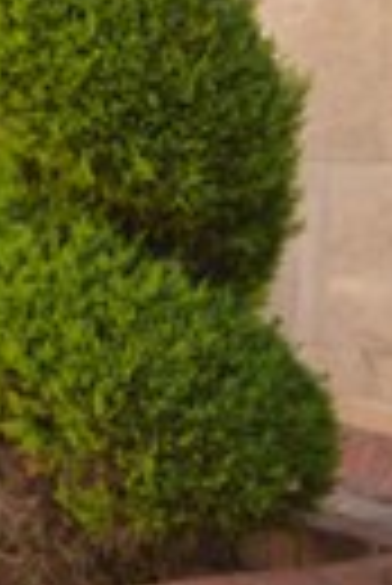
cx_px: 680
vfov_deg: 11.5
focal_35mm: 178
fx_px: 2899
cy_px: 90
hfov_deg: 7.5
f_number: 3.2
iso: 1000
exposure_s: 1/2500
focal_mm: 50
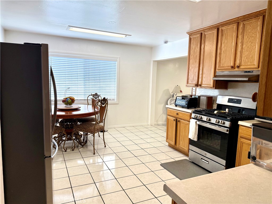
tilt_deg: -6.1
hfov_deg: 71.6
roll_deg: -1.4
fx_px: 189
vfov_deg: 56.8
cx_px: 136
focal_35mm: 24
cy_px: 102
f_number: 1.78
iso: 125
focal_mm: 6.76
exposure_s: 1/192
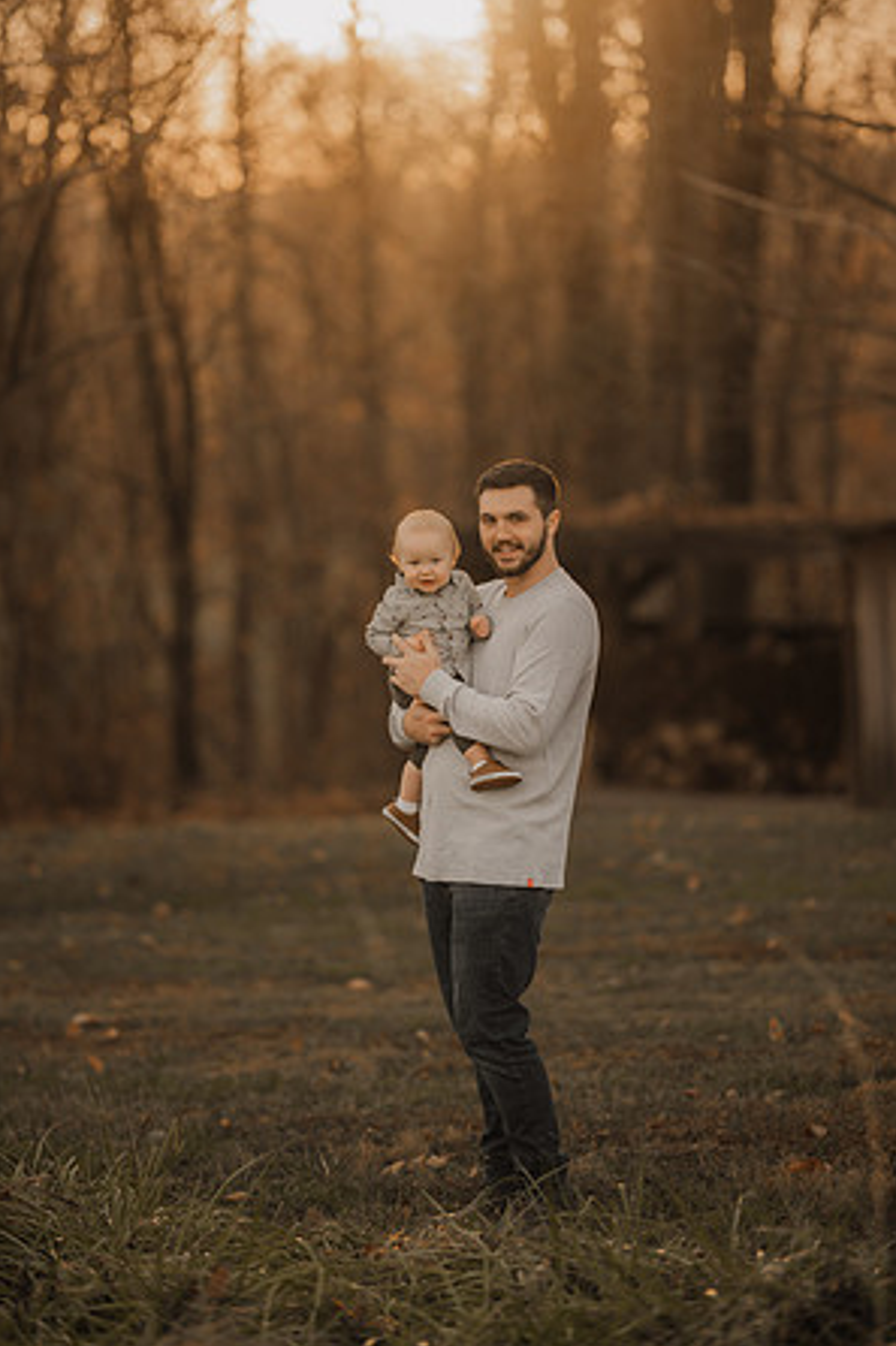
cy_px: 673
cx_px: 446
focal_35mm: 106
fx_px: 3960
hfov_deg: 12.9
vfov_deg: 19.3
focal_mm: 105
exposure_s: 1/640
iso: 100
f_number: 1.4
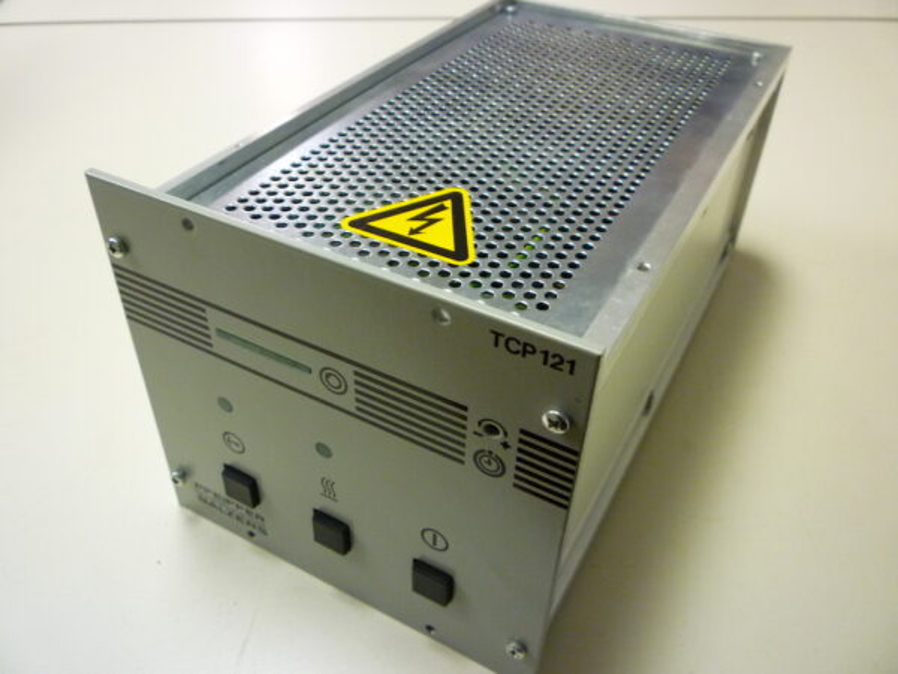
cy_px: 337
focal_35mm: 29
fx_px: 752
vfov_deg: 48.2
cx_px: 449
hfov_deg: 61.7
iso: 400
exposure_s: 1/20
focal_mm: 5.2
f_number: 3.3
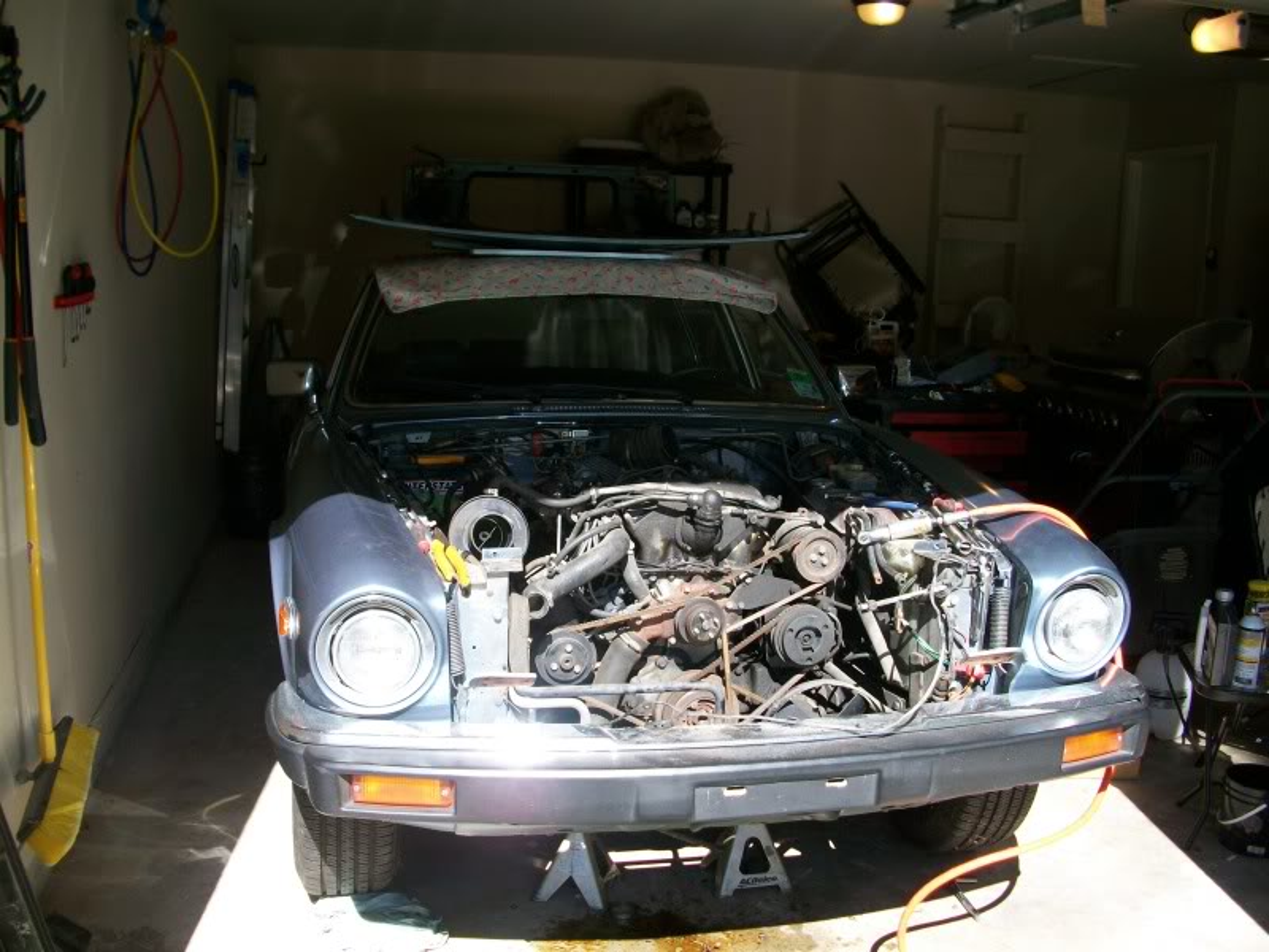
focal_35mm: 35
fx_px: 1283
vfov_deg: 40.7
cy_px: 476
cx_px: 634
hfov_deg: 52.6
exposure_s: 1/320
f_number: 3.1
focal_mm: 6.3
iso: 80
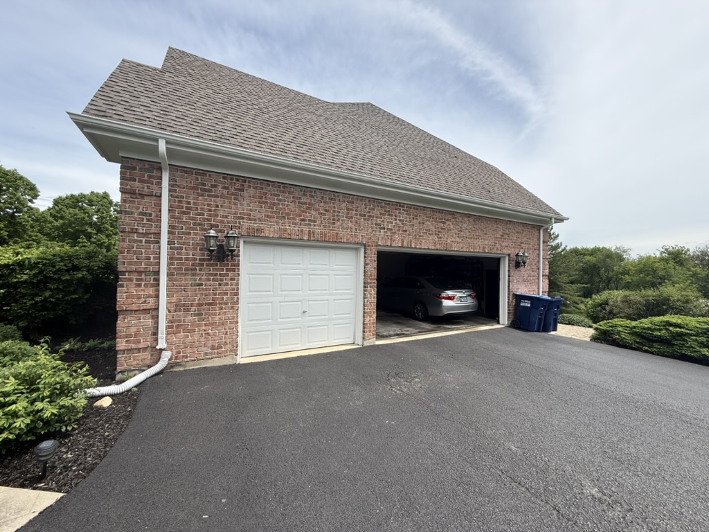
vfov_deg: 85.7
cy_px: 266
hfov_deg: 102.1
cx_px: 354
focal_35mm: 14
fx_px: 287
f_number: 2.2
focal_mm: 2.22
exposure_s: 1/1189
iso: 50
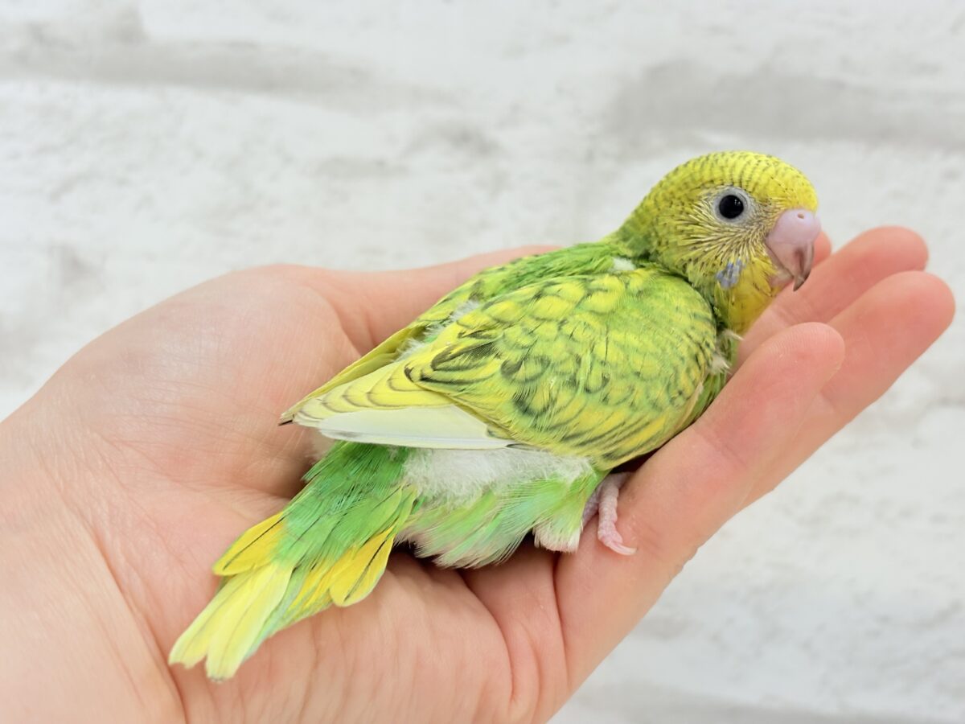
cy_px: 362
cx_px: 482
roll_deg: -3.1
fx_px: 1450
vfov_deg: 28.0
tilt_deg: -1.4
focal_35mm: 52
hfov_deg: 36.8
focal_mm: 5.96
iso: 80
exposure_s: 1/100
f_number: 1.6
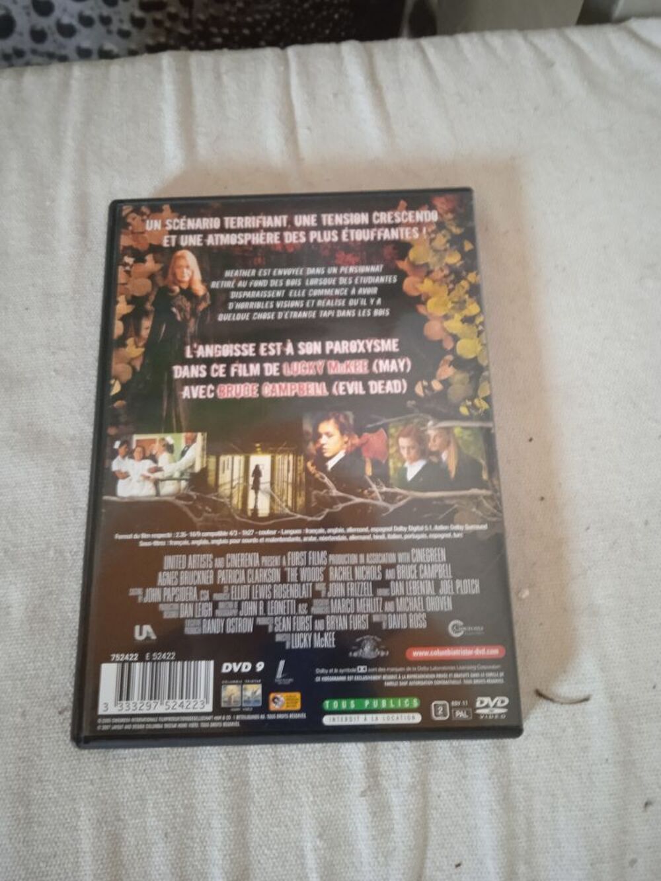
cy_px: 440
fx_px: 713
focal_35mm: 28
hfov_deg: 49.8
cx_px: 330
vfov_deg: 63.4
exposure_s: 1/14.3
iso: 1273
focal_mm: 3.43
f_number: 2.2
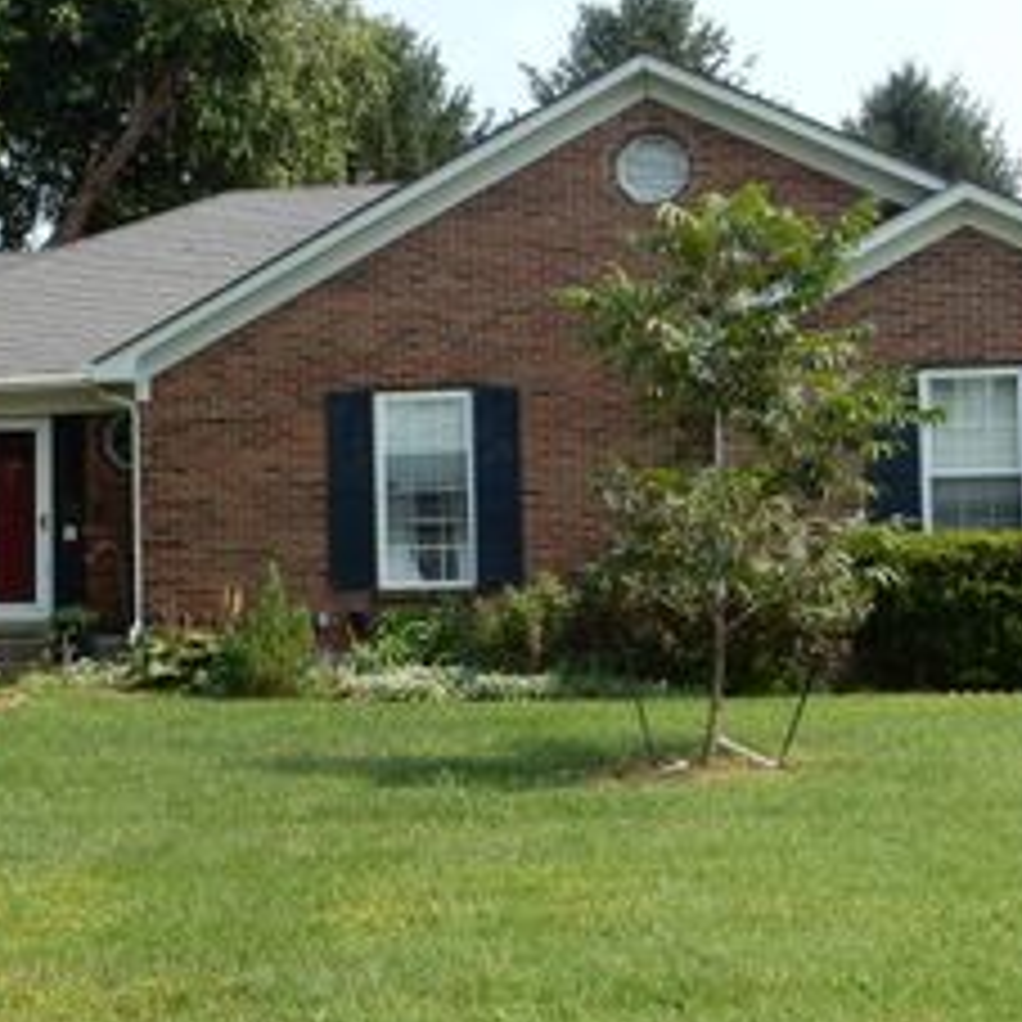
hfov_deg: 24.5
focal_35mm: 70
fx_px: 2338
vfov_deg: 24.6
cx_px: 342
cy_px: 448
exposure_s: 1/800
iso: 125
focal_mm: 6.4
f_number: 4
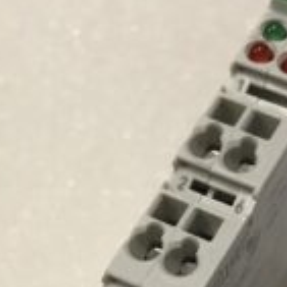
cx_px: 155
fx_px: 985
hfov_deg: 16.6
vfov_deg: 16.0
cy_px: 336
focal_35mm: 105
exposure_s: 1/20
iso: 40
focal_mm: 3.99
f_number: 1.8
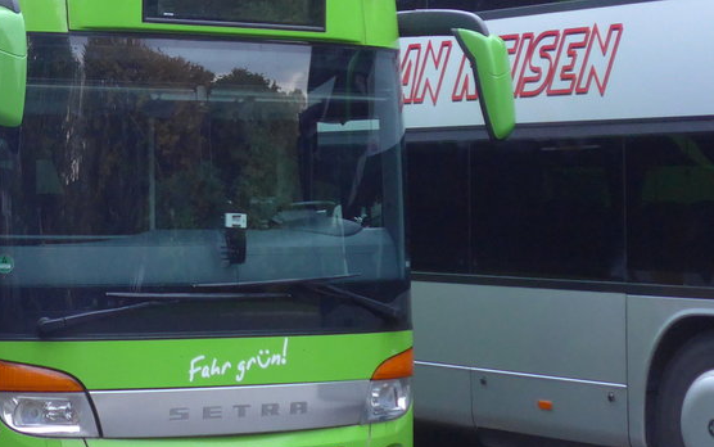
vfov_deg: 11.6
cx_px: 15
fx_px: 2180
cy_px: 64
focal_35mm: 112
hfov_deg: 18.2
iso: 400
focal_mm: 10.1
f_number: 3.2
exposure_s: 1/20
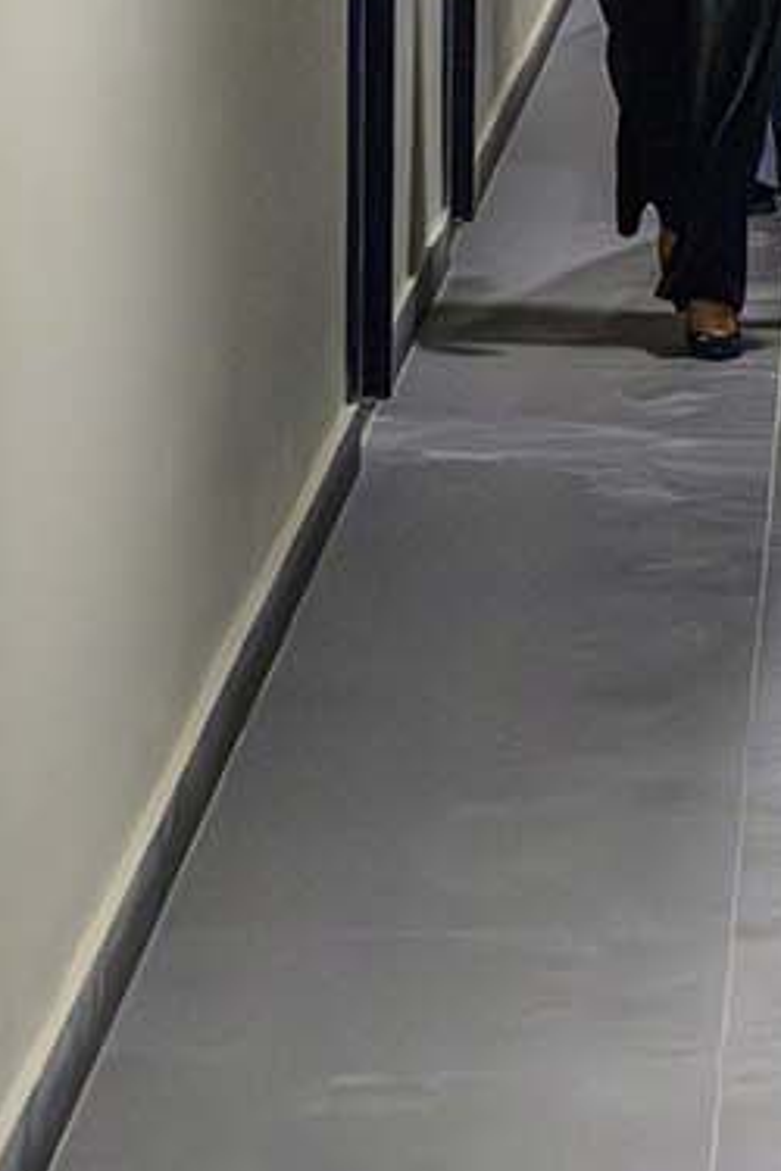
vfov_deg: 7.6
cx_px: 972
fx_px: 8753
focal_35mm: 269
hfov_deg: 5.1
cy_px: -278
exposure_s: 1/250
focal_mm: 70
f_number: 7.1
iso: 10000
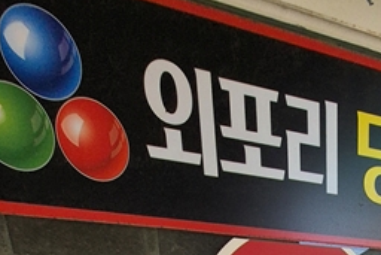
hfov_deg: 48.3
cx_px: 295
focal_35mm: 38
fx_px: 402
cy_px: 516
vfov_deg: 19.1
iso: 50
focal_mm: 2.2
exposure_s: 1/292
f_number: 2.2
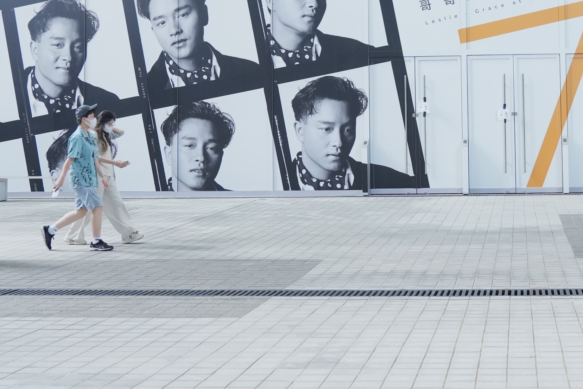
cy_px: 38
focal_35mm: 69
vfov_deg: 19.4
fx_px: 1117
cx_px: 449
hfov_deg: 28.7
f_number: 4.5
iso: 2000
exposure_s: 1/200
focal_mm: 29
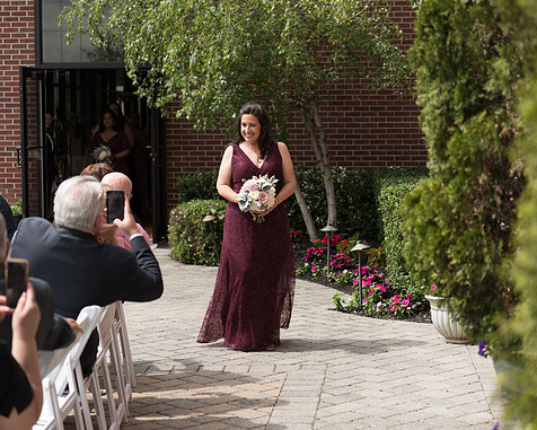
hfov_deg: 23.8
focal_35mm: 80
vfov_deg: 19.2
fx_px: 1272
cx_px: 258
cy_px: 216
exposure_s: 1/640
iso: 64
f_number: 2.8
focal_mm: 70
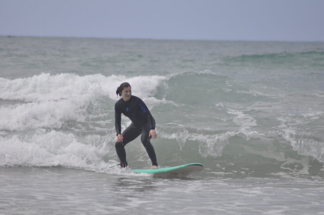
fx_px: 4045
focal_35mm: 450
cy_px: 108
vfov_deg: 3.0
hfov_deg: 4.6
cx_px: 162
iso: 200
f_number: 5.6
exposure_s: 1/1250
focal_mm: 300
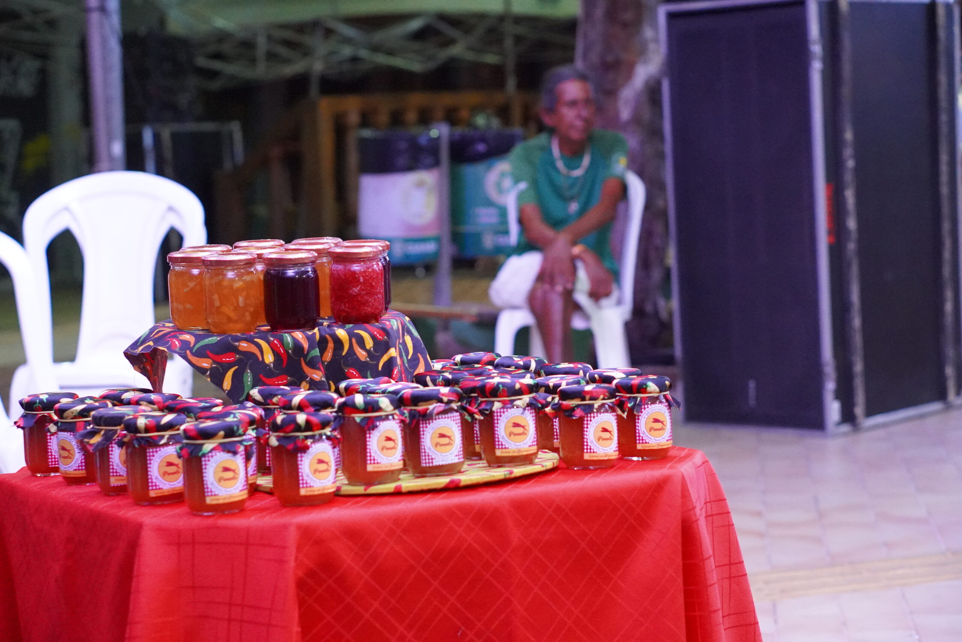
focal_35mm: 75
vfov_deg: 18.2
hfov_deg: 27.0
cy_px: 321
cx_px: 481
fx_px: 2004
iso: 6400
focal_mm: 50
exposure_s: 1/160
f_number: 2.8
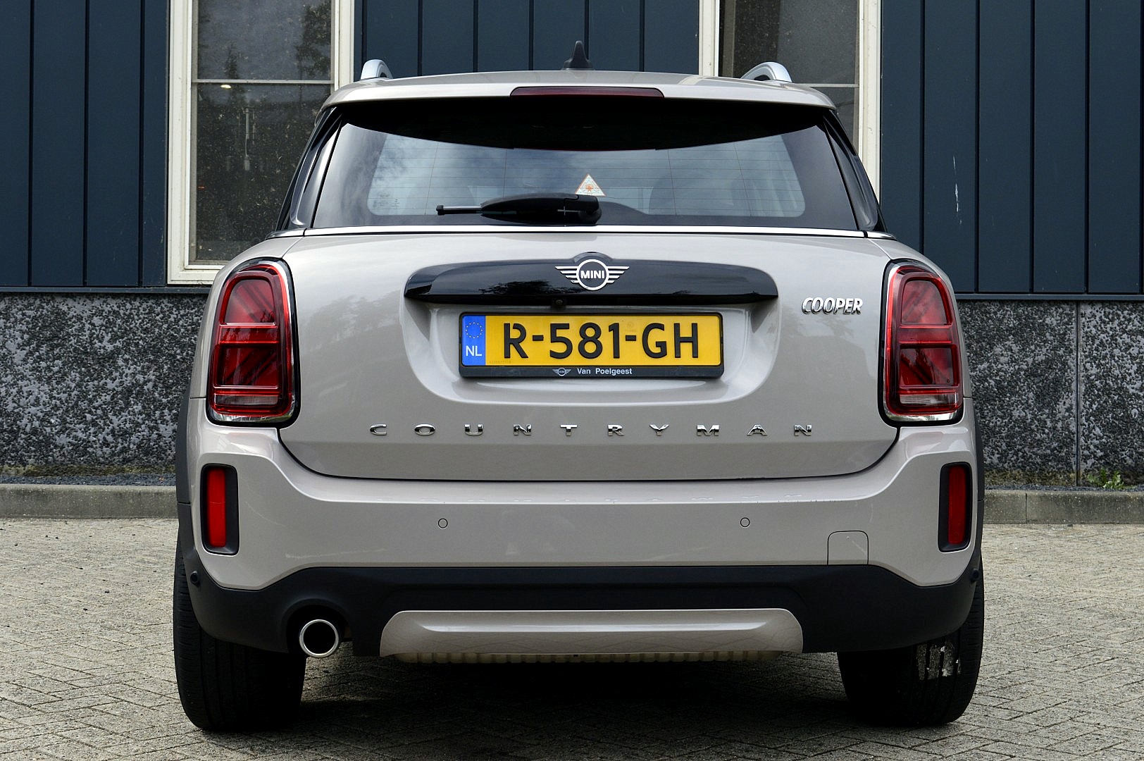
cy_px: 380
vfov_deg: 25.0
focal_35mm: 54
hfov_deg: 36.9
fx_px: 1715
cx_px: 572
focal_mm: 36
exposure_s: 1/320
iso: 400
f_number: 10
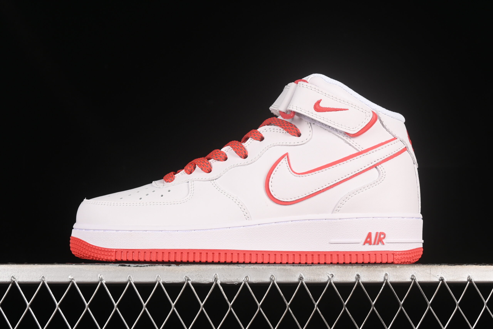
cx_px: 246
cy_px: 164
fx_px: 1027
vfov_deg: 18.2
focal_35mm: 75
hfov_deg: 27.0
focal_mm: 50
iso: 160
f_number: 8
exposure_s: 1/100
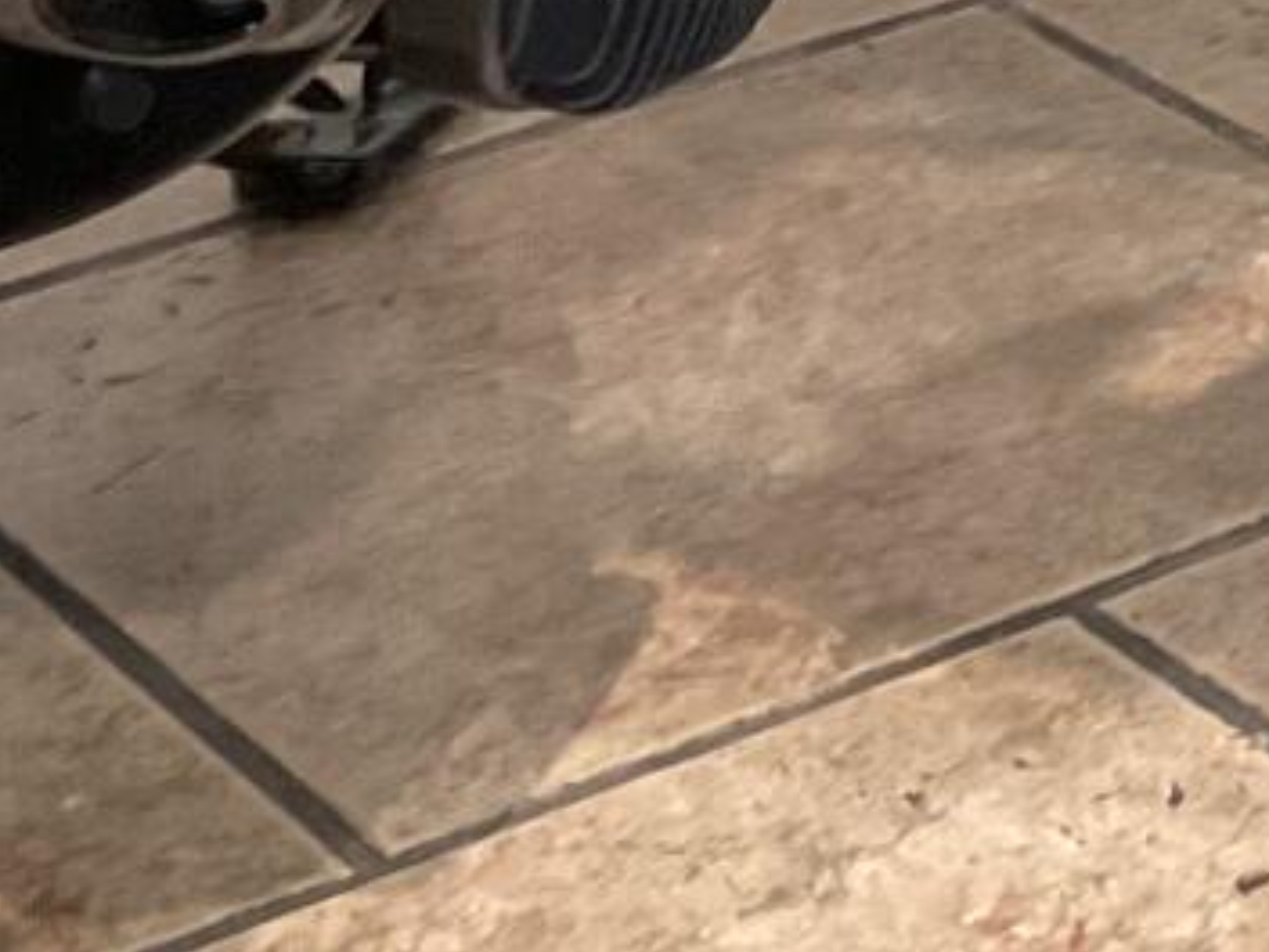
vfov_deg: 8.7
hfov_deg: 10.5
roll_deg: -2.3
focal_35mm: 165
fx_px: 6049
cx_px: 2963
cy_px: -725
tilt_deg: -17.1
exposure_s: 1/60
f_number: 1.8
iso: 125
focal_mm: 3
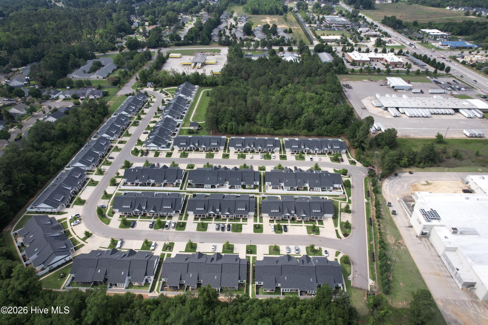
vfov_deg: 57.2
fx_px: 298
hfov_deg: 78.6
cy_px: 162
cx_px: 244
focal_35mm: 22
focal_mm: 8.38
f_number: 2.8
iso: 100
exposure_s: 1/1250
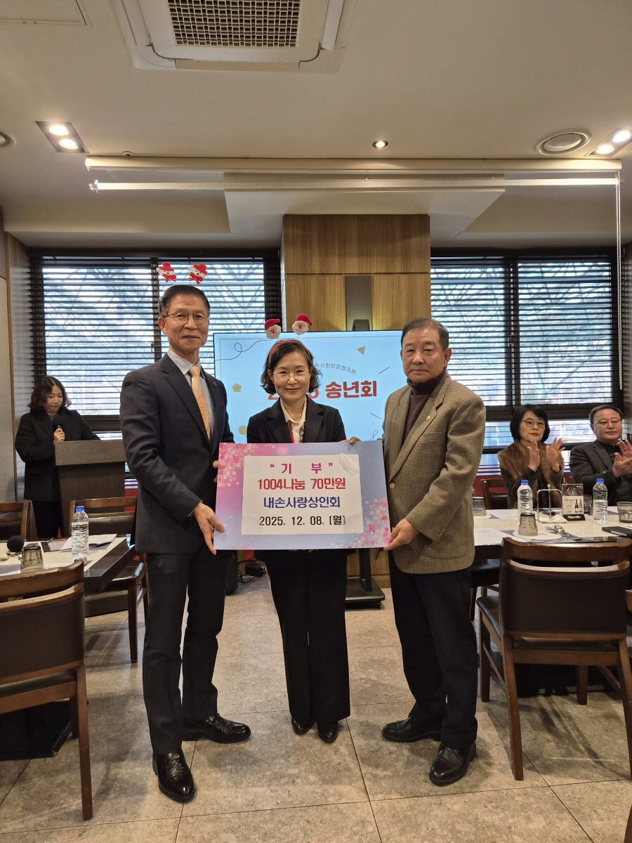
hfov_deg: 58.9
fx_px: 560
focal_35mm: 23
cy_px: 422
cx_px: 316
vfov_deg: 73.9
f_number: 1.8
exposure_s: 1/120
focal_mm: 5.4
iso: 200
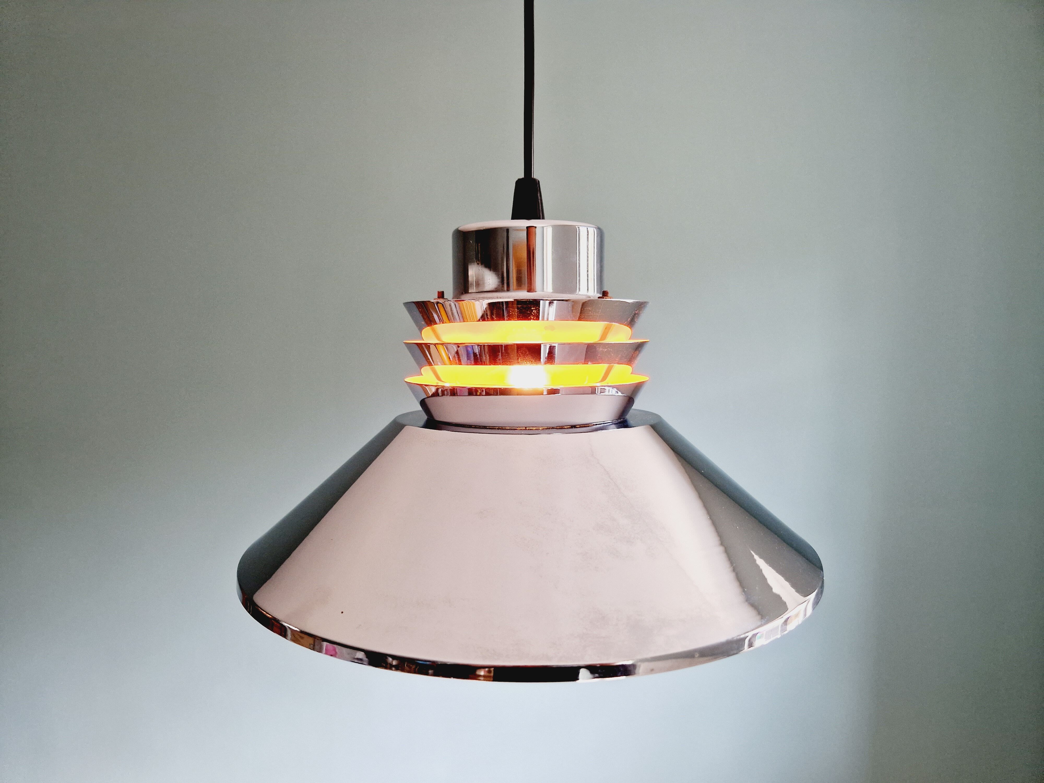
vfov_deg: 58.9
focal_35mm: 23
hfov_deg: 73.9
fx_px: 694
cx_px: 522
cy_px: 392
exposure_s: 1/100
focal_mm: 5.4
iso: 320
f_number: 1.8
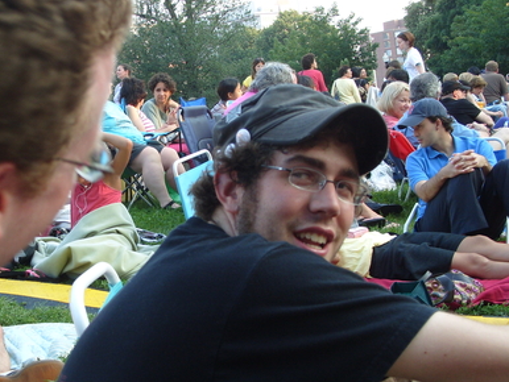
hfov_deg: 32.4
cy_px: 179
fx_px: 853
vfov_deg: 25.3
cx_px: 111
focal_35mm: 58
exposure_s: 1/90
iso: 80
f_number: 3.1
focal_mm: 7.8
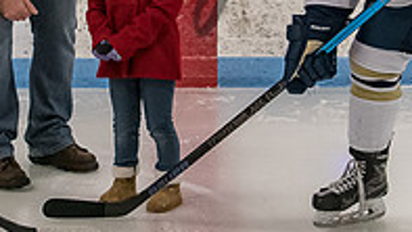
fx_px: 1607
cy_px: -42
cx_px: 113
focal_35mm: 147
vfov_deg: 8.2
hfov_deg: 14.6
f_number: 4.5
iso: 4000
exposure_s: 1/250
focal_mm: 28
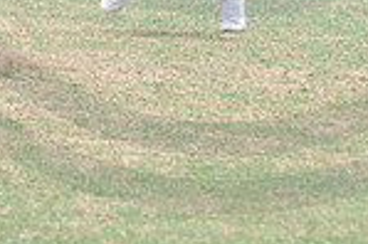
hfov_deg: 2.3
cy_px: -97
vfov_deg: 1.5
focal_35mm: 887
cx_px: -129
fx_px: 9057
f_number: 4.5
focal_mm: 135
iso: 250
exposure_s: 1/1250
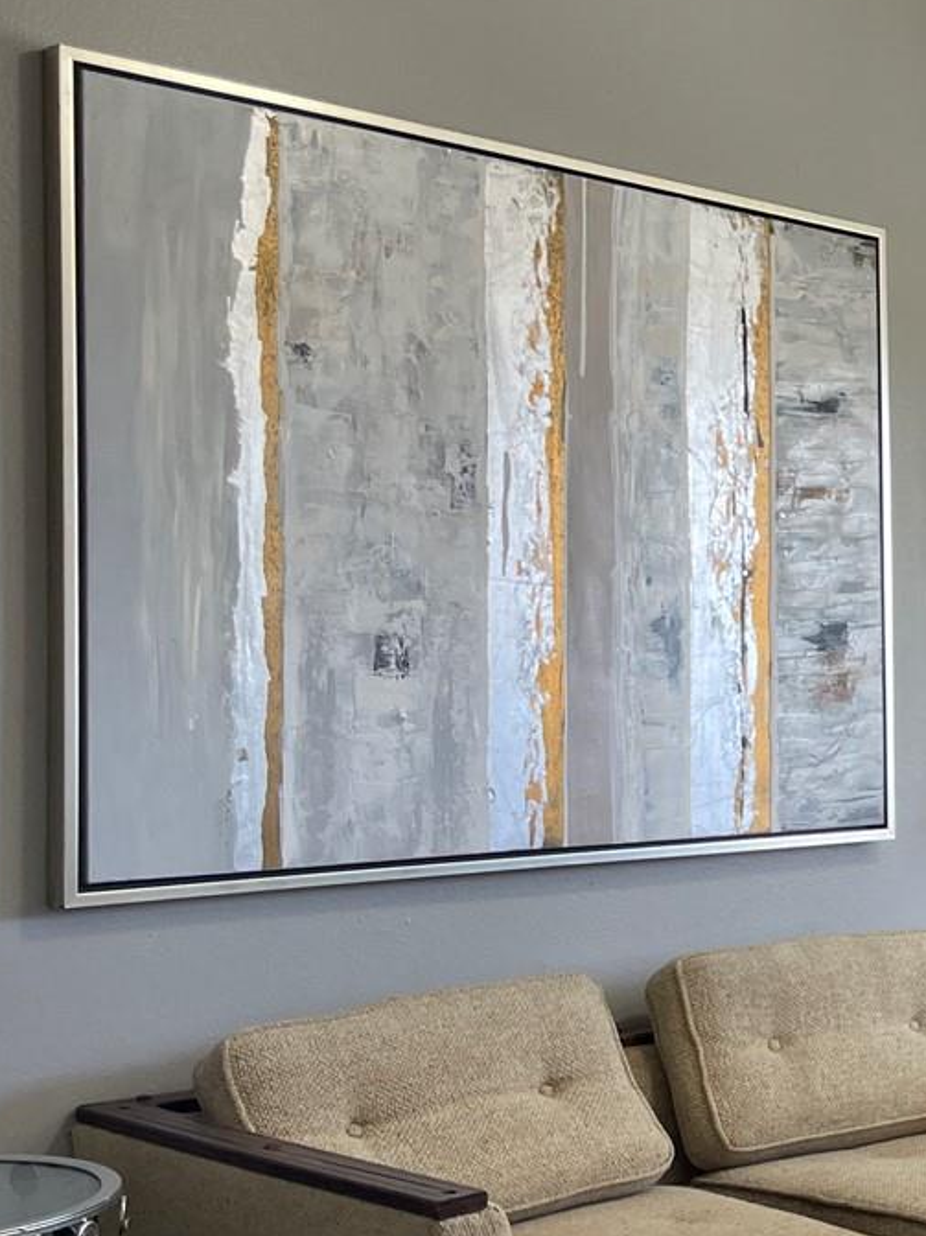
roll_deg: +0.0
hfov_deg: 20.4
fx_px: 2212
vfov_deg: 31.2
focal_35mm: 62
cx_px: 1368
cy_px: 694
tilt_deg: +1.2
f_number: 1.6
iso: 100
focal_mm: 4.2
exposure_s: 1/120
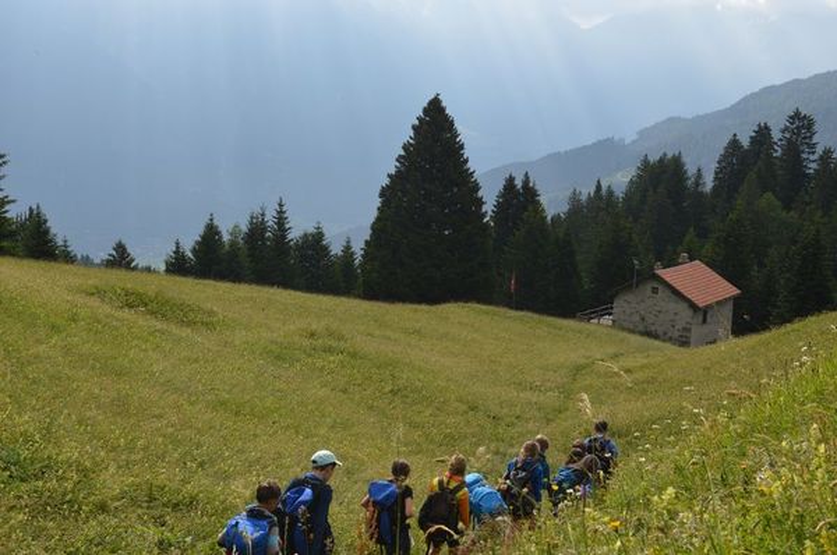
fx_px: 1045
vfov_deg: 29.8
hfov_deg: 43.7
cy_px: 278
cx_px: 418
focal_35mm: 45
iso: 100
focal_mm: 30
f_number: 7.1
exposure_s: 1/200
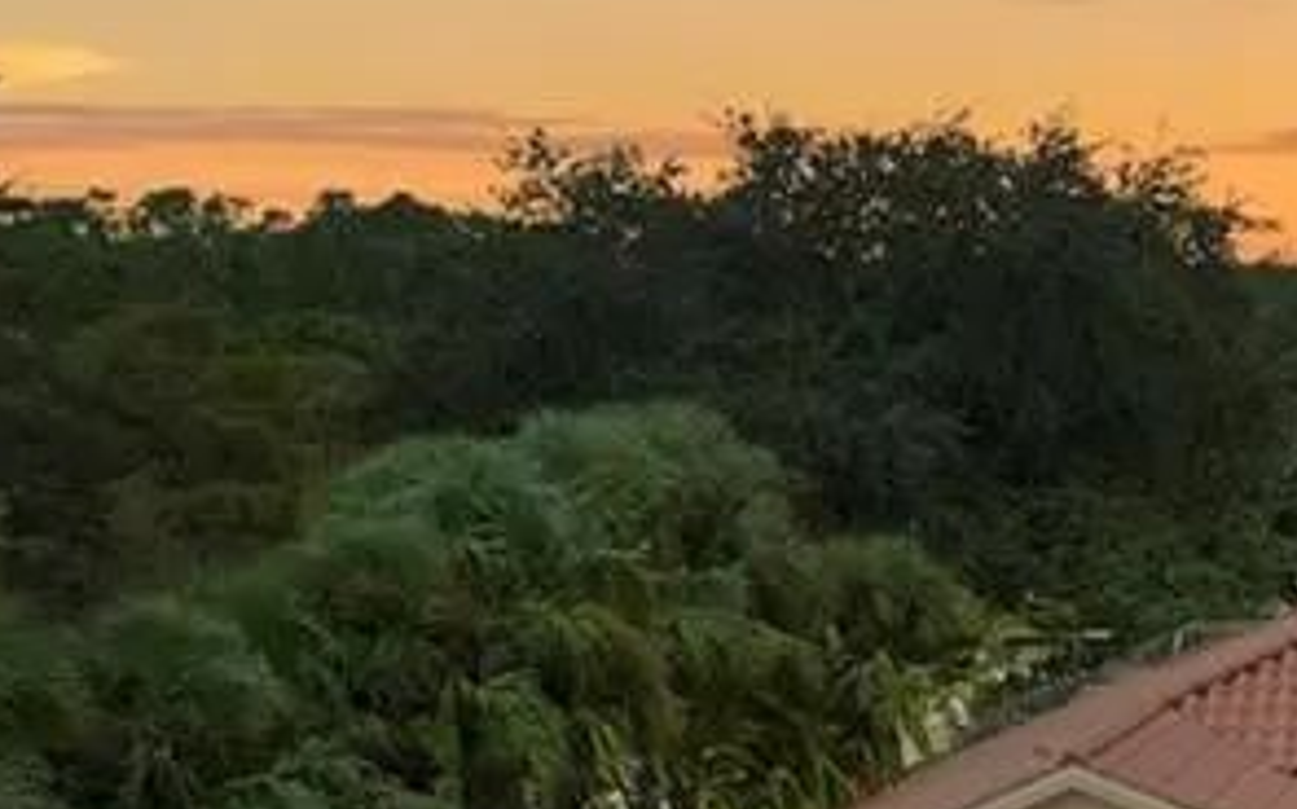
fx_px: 3497
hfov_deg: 19.0
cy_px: 1099
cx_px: 1807
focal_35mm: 99
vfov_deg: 12.7
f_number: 3.5
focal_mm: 10.26
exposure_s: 1/80
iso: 100
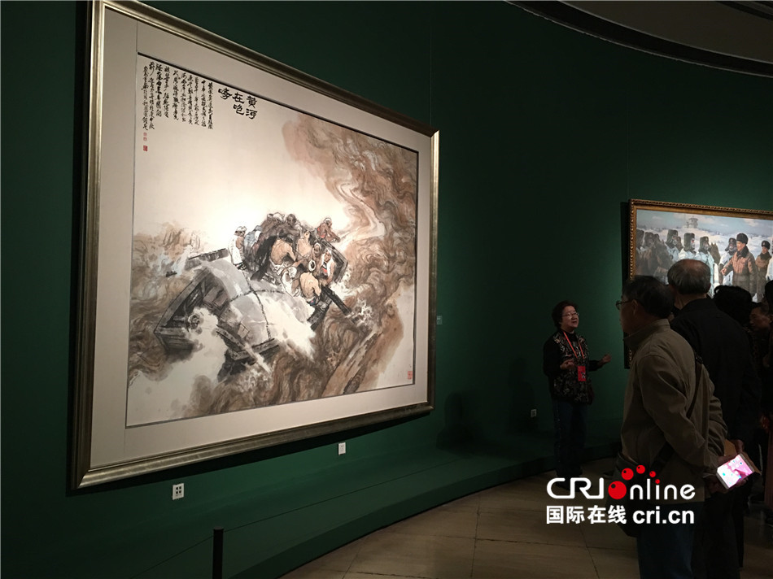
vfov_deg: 48.2
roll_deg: -0.2
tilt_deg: +3.8
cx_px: 386
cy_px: 290
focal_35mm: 29
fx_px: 647
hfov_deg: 61.7
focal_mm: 4.15
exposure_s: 1/17
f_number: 2.2
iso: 125
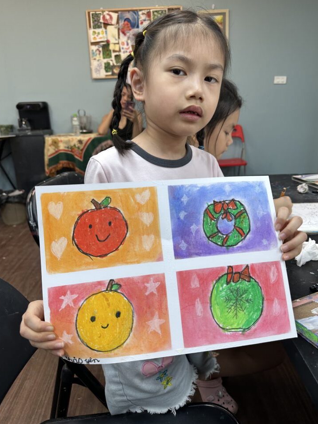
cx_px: 159
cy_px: 211
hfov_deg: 54.9
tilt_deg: -18.2
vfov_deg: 69.4
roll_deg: +0.7
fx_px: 306
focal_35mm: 25
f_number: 1.78
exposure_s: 1/101
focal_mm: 6.86
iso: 50
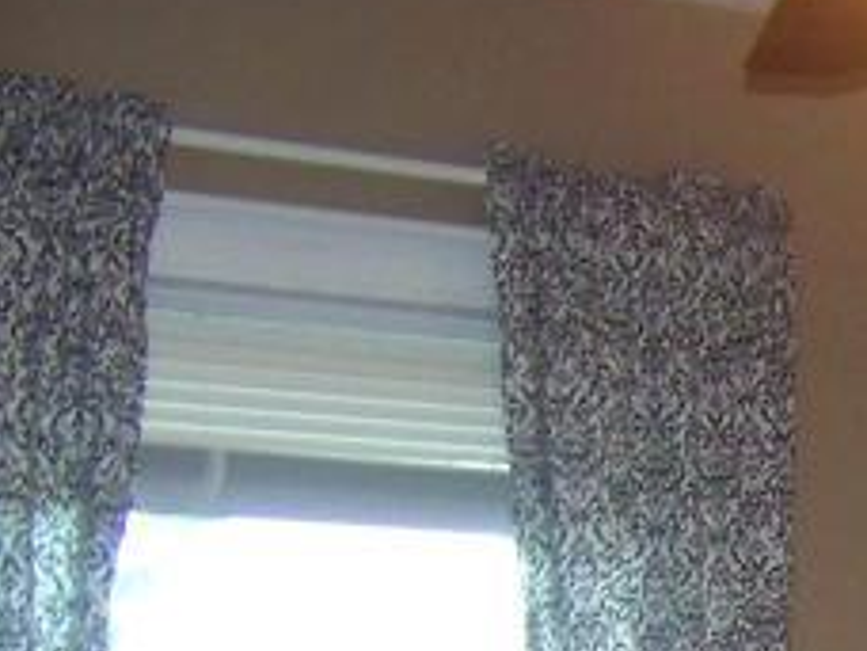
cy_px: 1409
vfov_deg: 8.6
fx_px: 4057
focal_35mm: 162
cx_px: 1578
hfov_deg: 11.3
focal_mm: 5.85
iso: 200
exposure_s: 1/30
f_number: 2.8
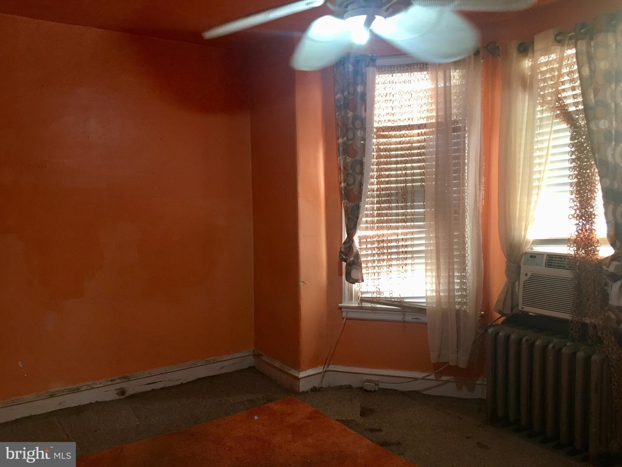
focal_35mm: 29
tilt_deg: -3.6
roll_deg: +1.3
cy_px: 234
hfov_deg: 61.7
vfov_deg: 48.2
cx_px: 311
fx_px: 521
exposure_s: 1/30
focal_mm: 4.15
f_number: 2.2
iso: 100
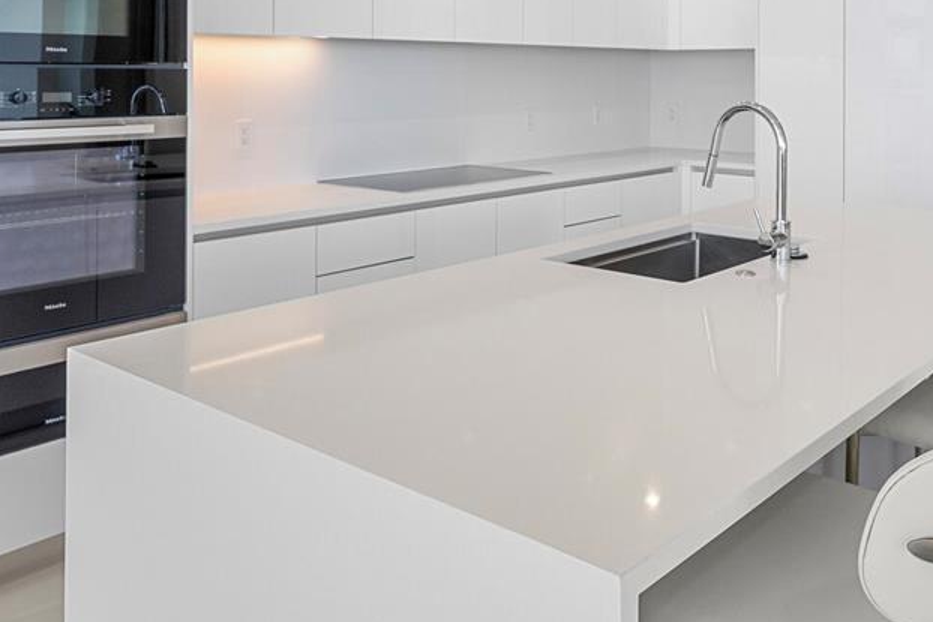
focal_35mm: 36
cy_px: 72
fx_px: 933
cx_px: 564
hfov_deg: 52.7
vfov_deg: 34.9
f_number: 8
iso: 500
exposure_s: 1/30
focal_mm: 14
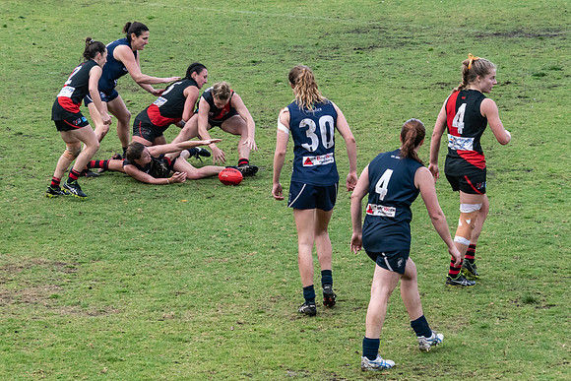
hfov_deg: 10.6
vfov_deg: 7.1
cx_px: 176
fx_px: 3066
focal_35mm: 193
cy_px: 145
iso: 800
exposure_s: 1/1600
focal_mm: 92
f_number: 6.3
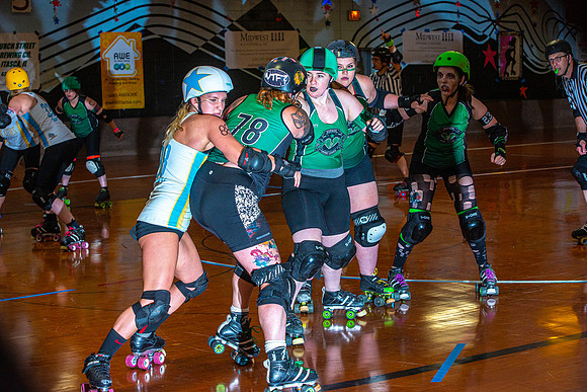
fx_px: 1272
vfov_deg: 17.5
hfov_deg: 26.0
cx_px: 294
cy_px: 196
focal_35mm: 78
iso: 640
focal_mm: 78
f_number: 7.1
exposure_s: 1/160
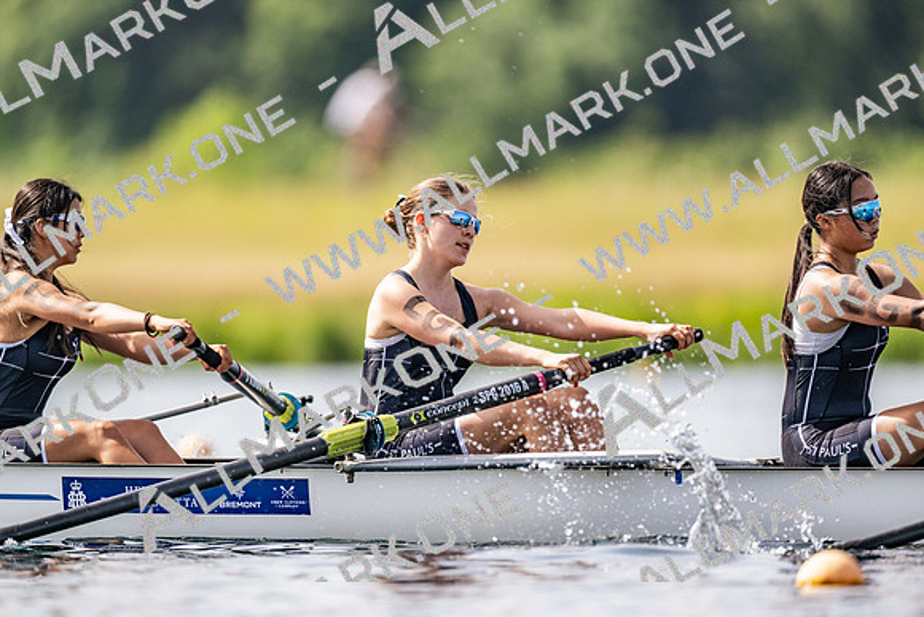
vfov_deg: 2.3
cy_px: 308
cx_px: 462
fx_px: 15403
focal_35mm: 600
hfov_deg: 3.4
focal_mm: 600
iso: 220
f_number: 4
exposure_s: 1/2500
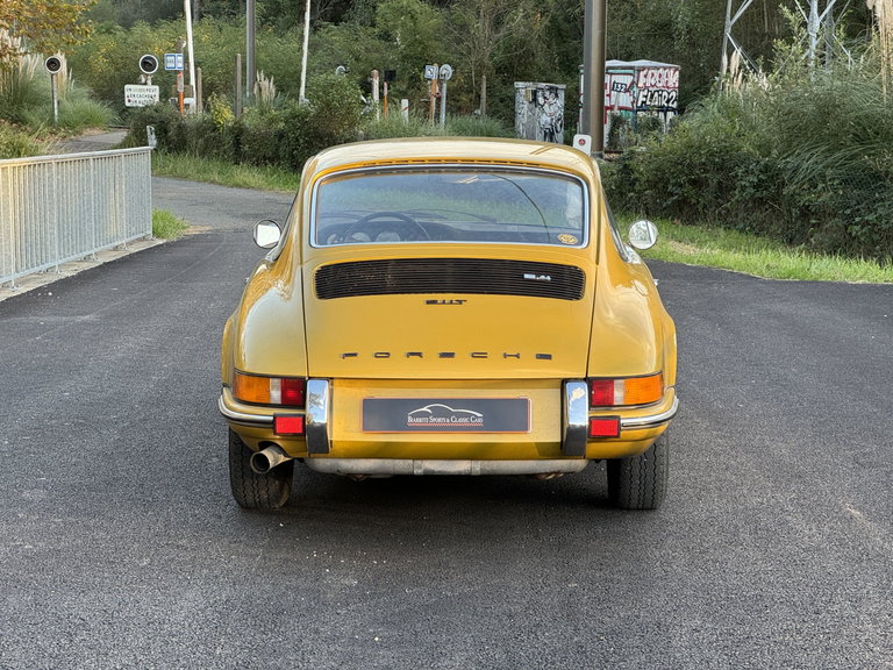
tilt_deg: -6.8
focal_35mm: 77
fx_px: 1986
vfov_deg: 19.1
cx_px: 446
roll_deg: +0.1
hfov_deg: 25.3
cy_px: 335
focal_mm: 9
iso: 80
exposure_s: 1/99
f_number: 2.8
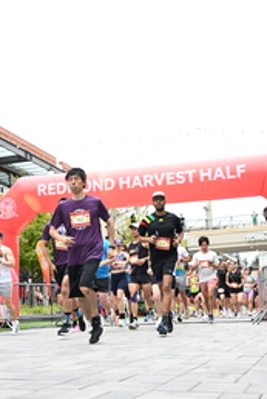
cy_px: 233
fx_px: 567
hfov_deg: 26.5
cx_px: 120
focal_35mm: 51
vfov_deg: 38.8
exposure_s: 1/640
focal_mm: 24
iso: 2000
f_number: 4
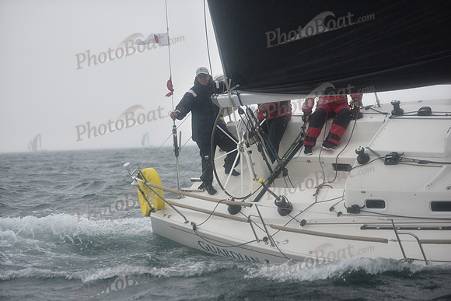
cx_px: 226
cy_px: 150
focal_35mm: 105
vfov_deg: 13.0
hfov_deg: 19.5
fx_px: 1316
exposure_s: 1/640
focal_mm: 105
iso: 400
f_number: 2.8
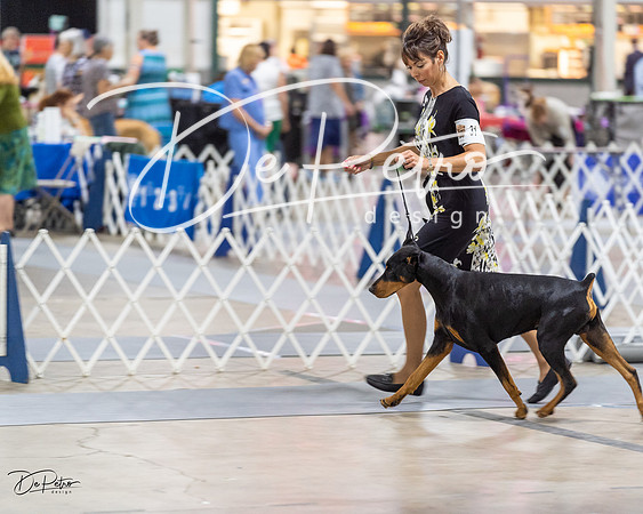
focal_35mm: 179
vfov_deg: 8.6
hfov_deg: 10.8
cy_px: 257
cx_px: 322
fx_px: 3406
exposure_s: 1/160
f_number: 2.8
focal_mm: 159
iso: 2500
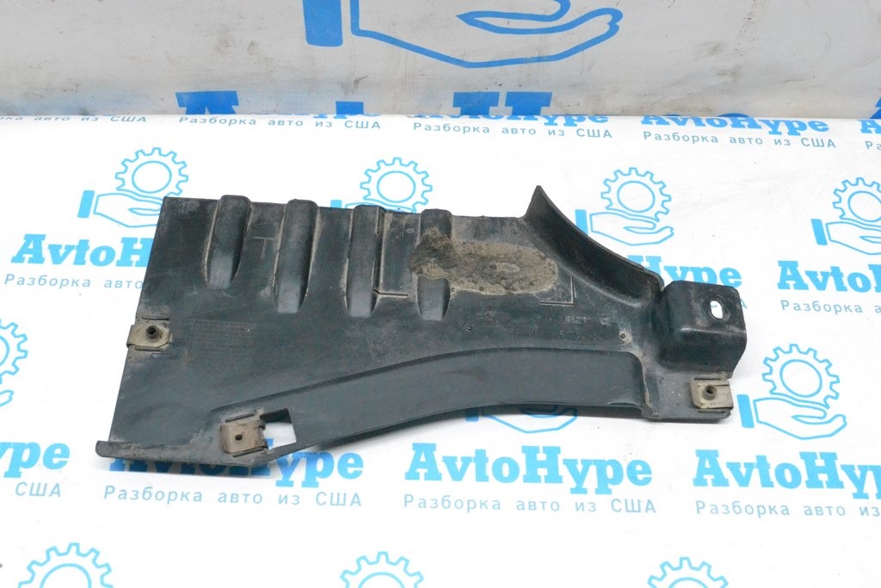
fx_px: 954
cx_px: 440
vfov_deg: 34.2
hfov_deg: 49.5
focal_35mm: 39
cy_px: 294
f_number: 9
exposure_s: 1/160
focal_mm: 26
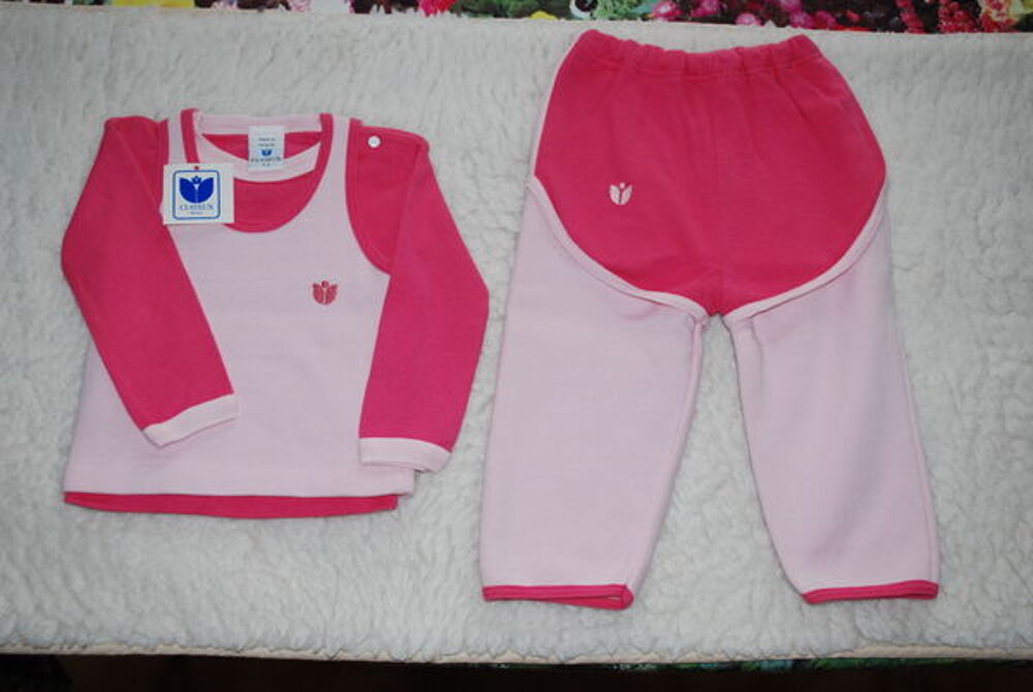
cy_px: 346
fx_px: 1121
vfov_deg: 34.3
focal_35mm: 39
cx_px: 516
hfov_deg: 49.5
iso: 200
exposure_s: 1/60
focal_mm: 26
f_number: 4.5
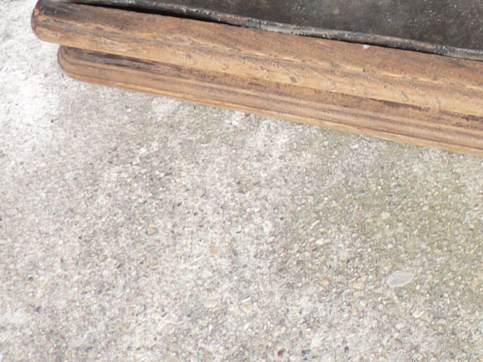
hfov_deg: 18.5
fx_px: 1367
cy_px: -67
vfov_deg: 14.6
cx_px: 647
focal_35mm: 98
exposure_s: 1/60
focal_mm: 6
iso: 80
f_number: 2.8
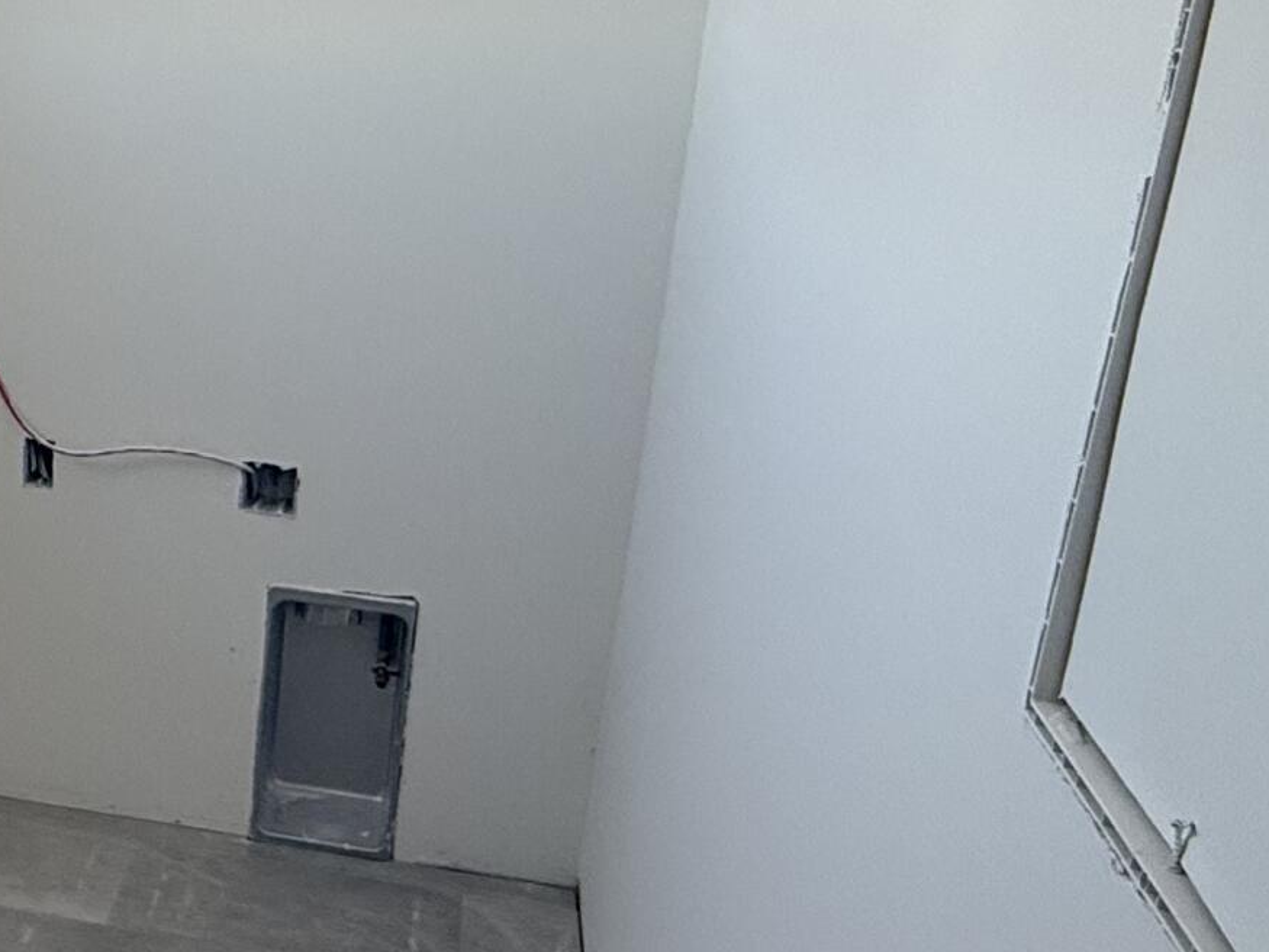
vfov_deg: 30.3
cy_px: 448
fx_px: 1759
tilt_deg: -16.3
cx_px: 23
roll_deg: -1.6
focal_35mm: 48
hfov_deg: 36.1
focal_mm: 2.22
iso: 250
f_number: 2.2
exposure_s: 1/99
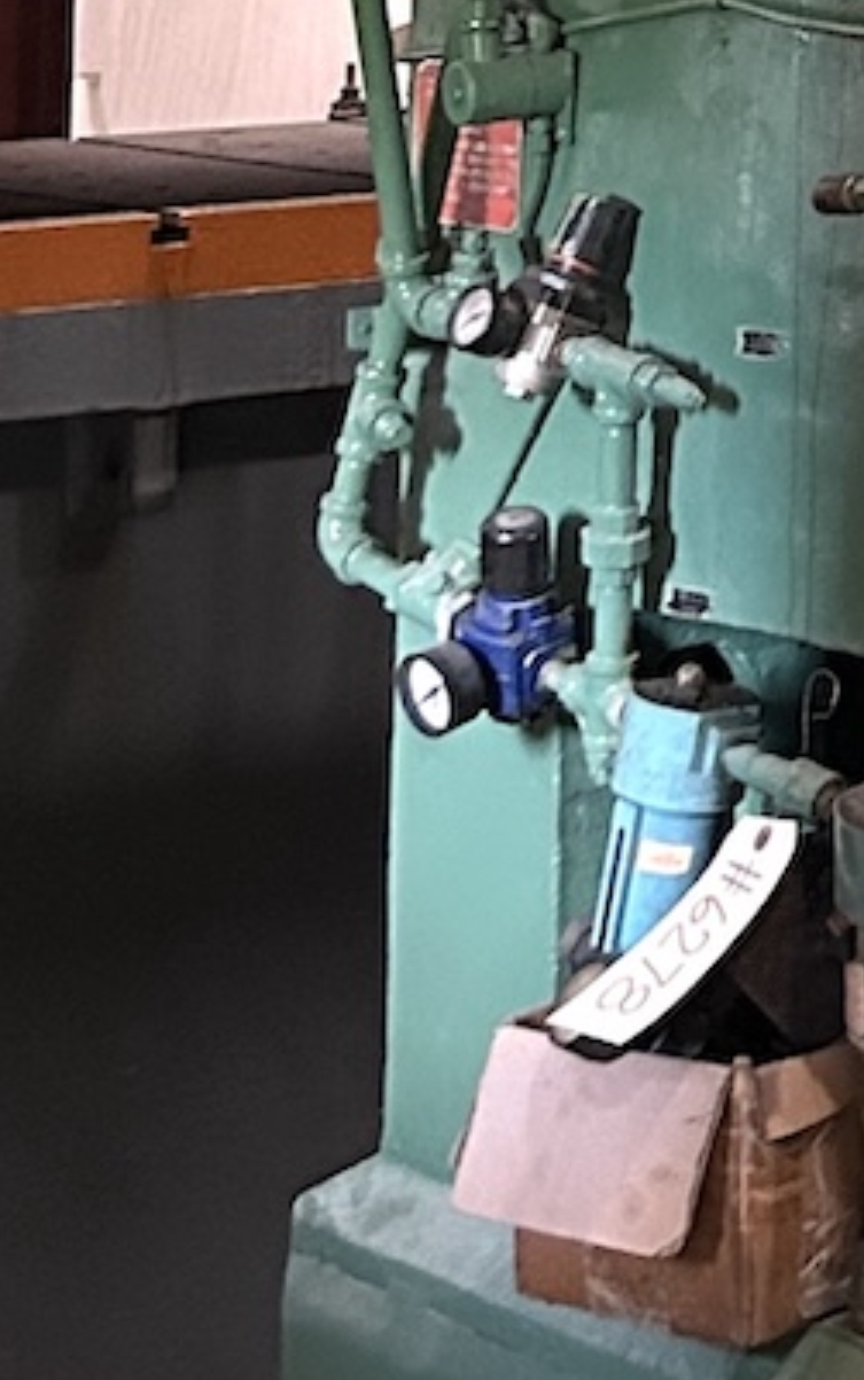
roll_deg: +1.1
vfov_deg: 14.5
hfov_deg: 9.1
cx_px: 1945
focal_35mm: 132
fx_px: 4968
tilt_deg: +6.1
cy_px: -819
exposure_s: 1/40
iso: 500
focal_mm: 5.7
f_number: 1.5
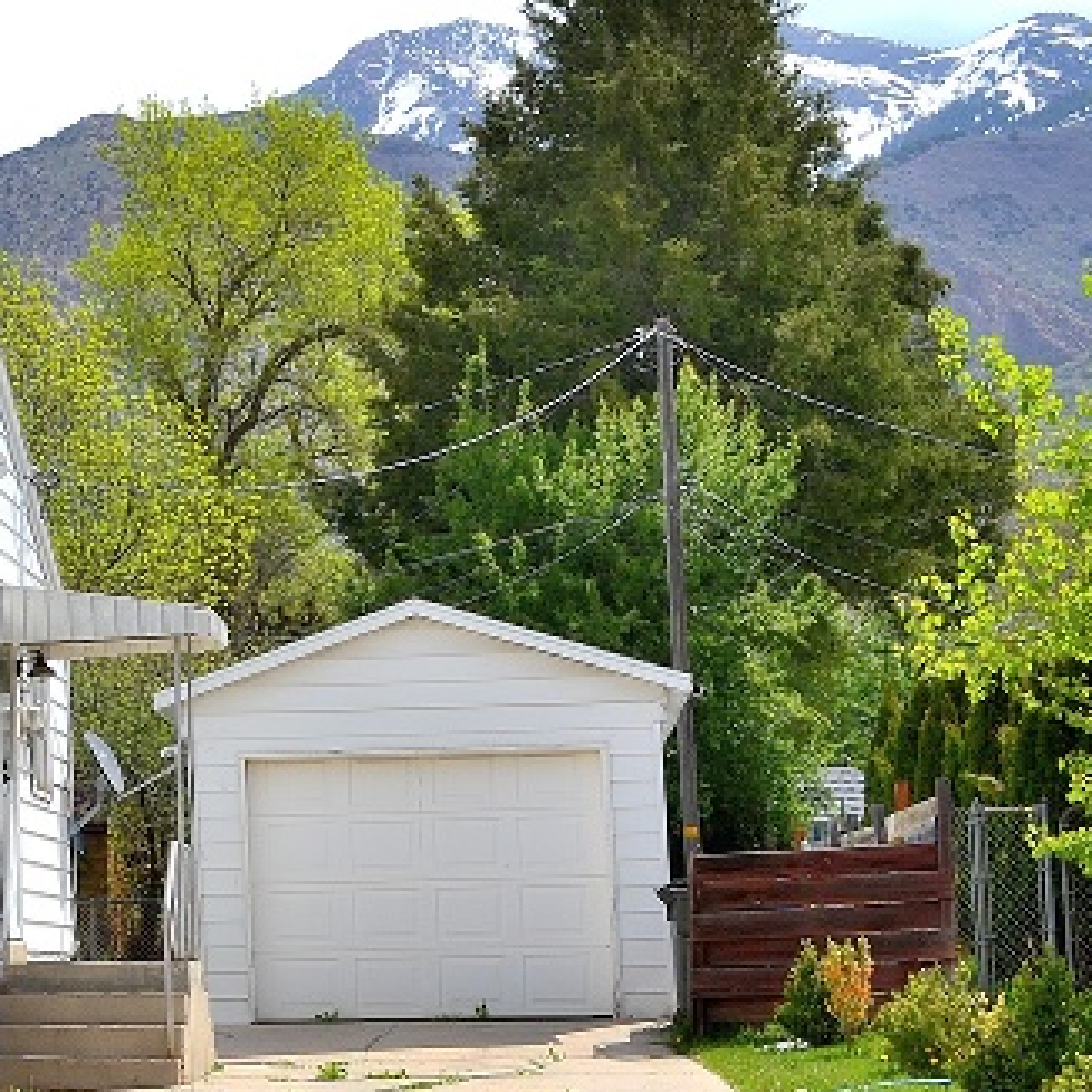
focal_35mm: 104
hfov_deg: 15.5
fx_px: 3712
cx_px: -509
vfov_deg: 16.7
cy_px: 608
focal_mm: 26
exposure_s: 1/320
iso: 100
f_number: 9
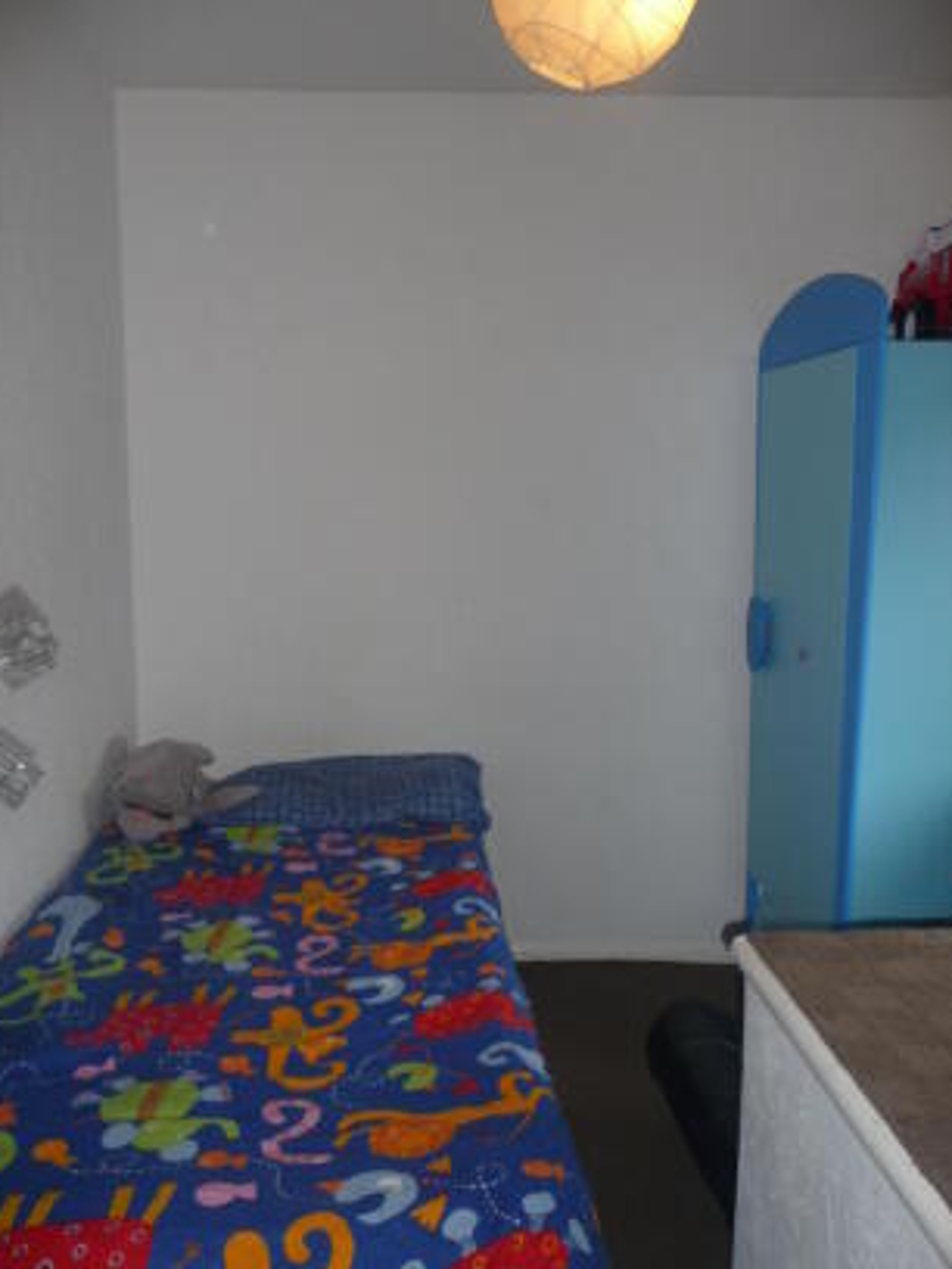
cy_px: 655
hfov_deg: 46.8
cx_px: 464
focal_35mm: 30
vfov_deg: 60.0
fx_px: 1100
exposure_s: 1/30
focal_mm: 4.7
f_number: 3.3
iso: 100
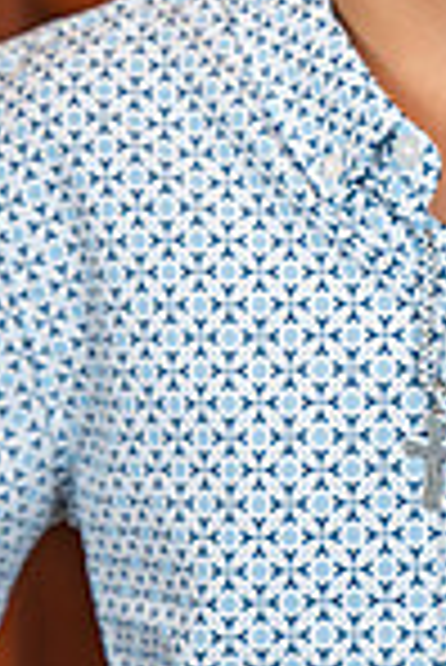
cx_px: 396
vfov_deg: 9.6
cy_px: 86
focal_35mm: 213
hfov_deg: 6.5
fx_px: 3949
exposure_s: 1/200
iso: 500
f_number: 3.5
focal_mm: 70
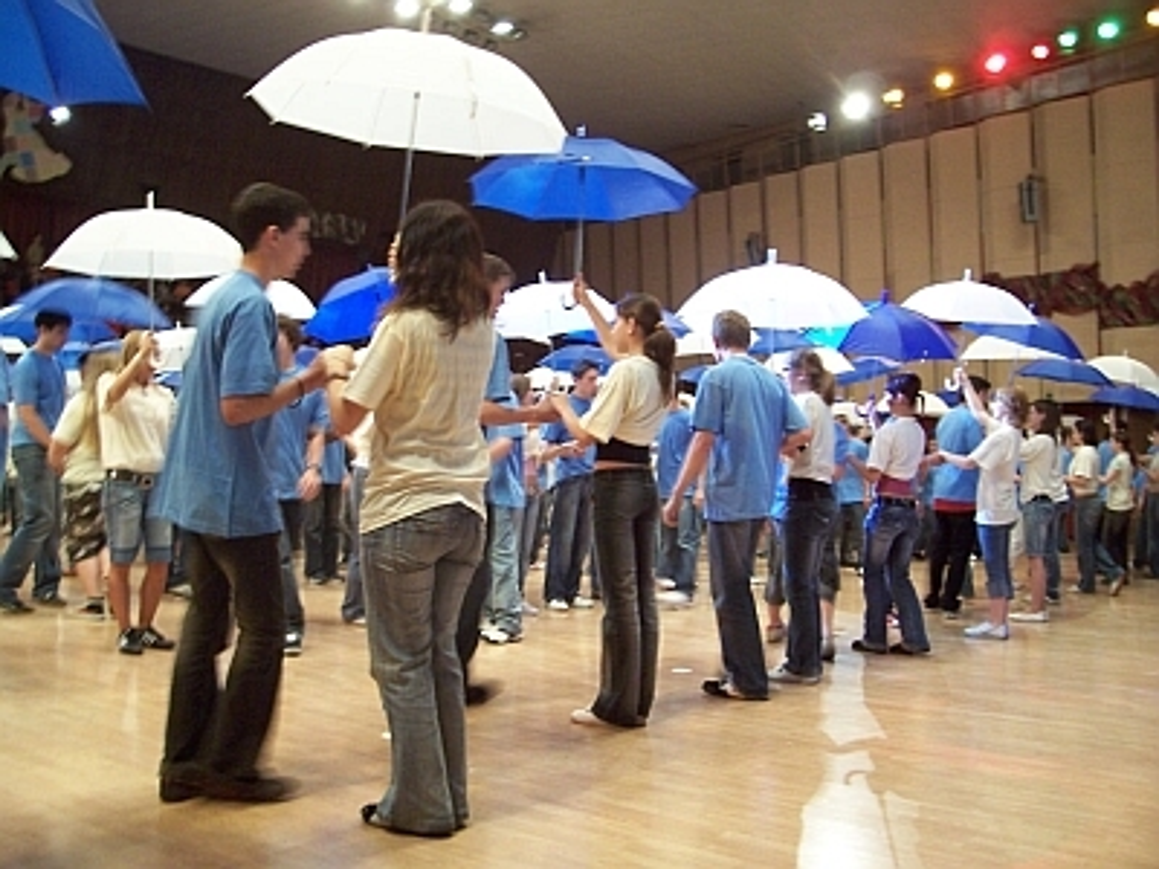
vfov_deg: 41.8
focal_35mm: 34
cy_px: 434
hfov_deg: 54.0
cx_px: 580
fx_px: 1138
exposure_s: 1/15
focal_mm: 5.6
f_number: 2.7
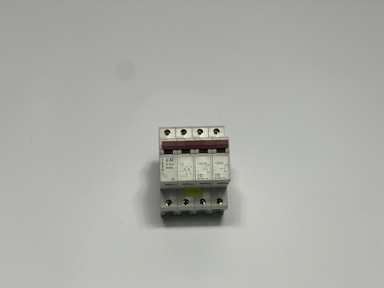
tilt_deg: -40.8
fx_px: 710
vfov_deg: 22.9
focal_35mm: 64
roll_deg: -1.4
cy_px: 144
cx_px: 192
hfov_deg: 30.3
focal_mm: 7.5
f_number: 2.2
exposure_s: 1/100
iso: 40
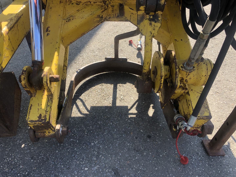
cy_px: 88
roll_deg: -1.8
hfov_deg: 63.4
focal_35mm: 28
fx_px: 191
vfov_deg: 49.7
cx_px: 118
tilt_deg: -39.1
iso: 20
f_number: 1.8
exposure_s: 1/281
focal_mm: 4
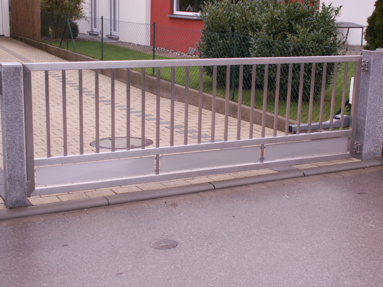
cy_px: 144
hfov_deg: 35.5
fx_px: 597
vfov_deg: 27.0
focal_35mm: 54
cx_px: 192
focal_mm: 8.98
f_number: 3.2
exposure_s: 1/50
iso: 50
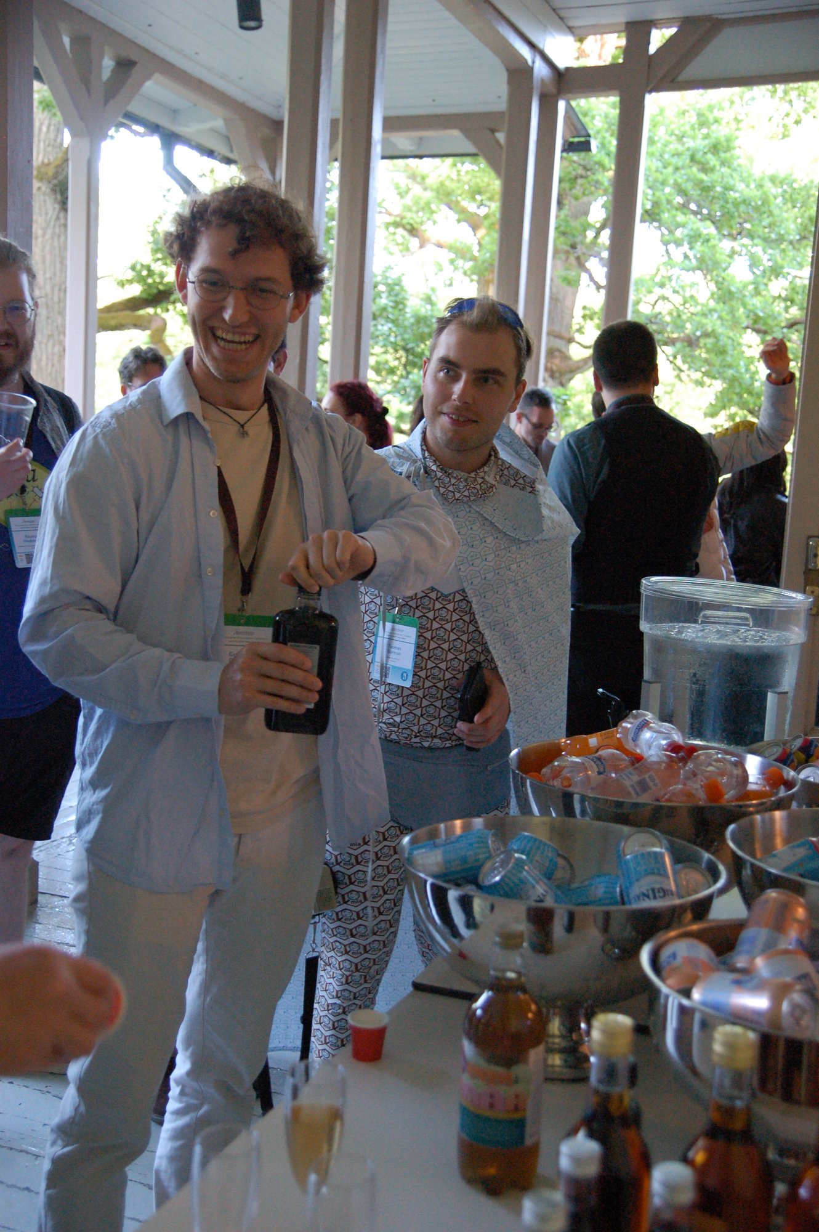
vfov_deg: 49.6
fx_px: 1333
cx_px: 410
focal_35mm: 39
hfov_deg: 34.2
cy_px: 616
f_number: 3.5
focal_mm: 26
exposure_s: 1/125
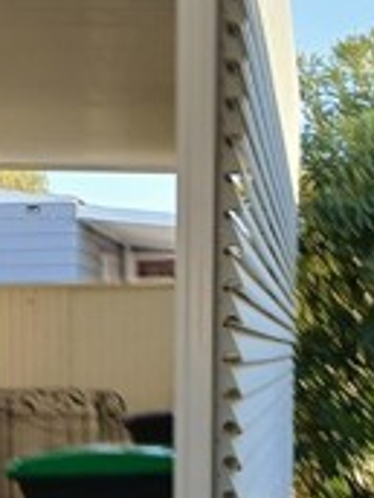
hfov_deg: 15.0
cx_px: 14
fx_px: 1397
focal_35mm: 97
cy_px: 478
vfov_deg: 19.7
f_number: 1.8
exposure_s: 1/120
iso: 40
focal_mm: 3.98
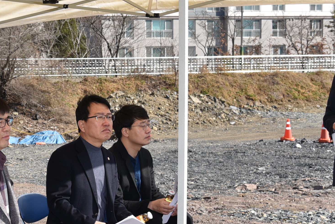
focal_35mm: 104
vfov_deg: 13.0
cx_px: -39
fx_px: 968
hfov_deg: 18.8
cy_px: 203
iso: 100
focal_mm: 34
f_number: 9
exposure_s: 1/200
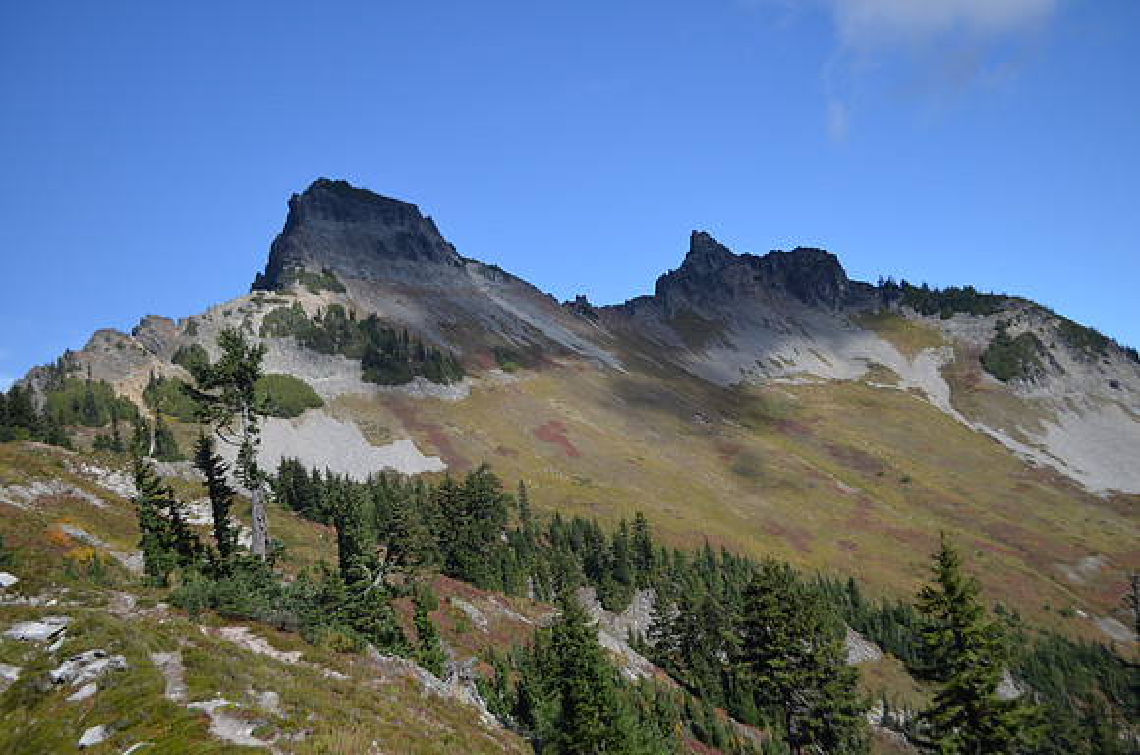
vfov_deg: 36.7
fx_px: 1137
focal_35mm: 36
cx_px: 570
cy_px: 378
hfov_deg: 53.2
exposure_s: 1/1000
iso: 560
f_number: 4
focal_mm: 24
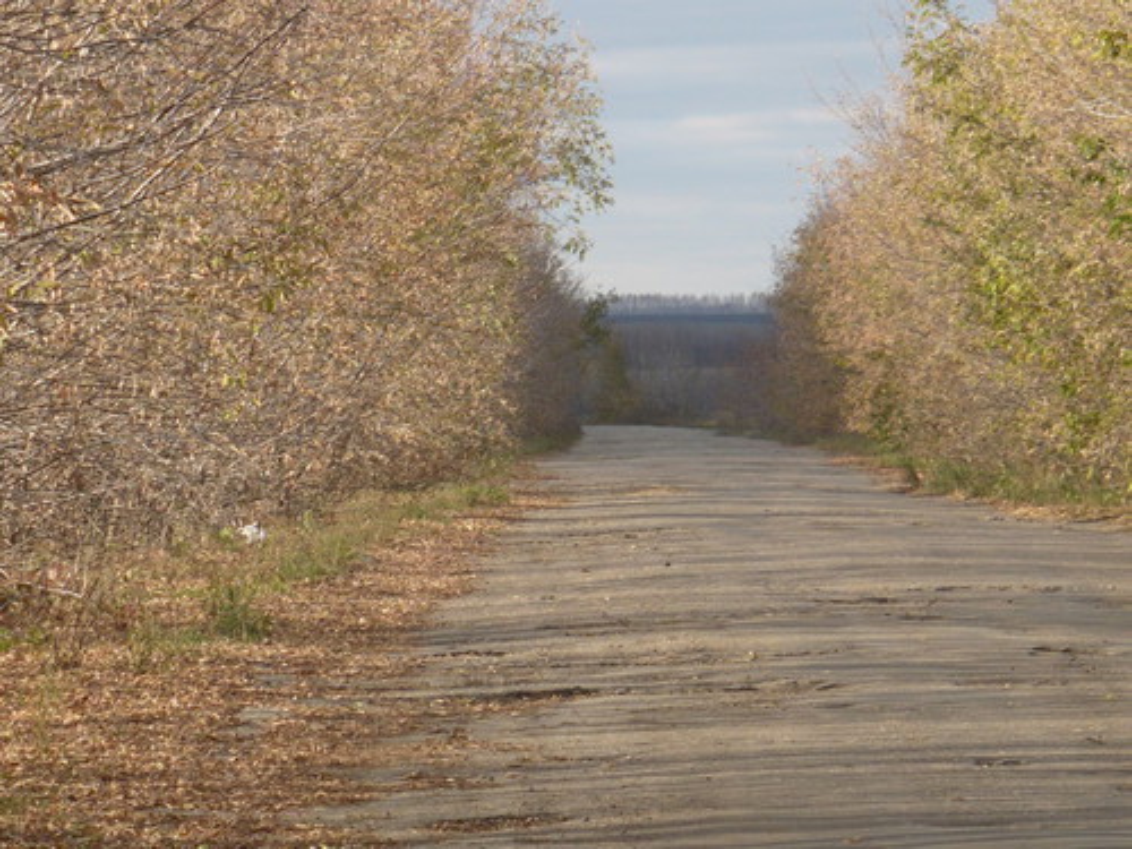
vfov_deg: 5.6
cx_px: 566
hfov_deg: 7.4
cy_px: 424
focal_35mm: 267
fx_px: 8731
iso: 100
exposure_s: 1/200
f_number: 4.2
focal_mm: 29.6
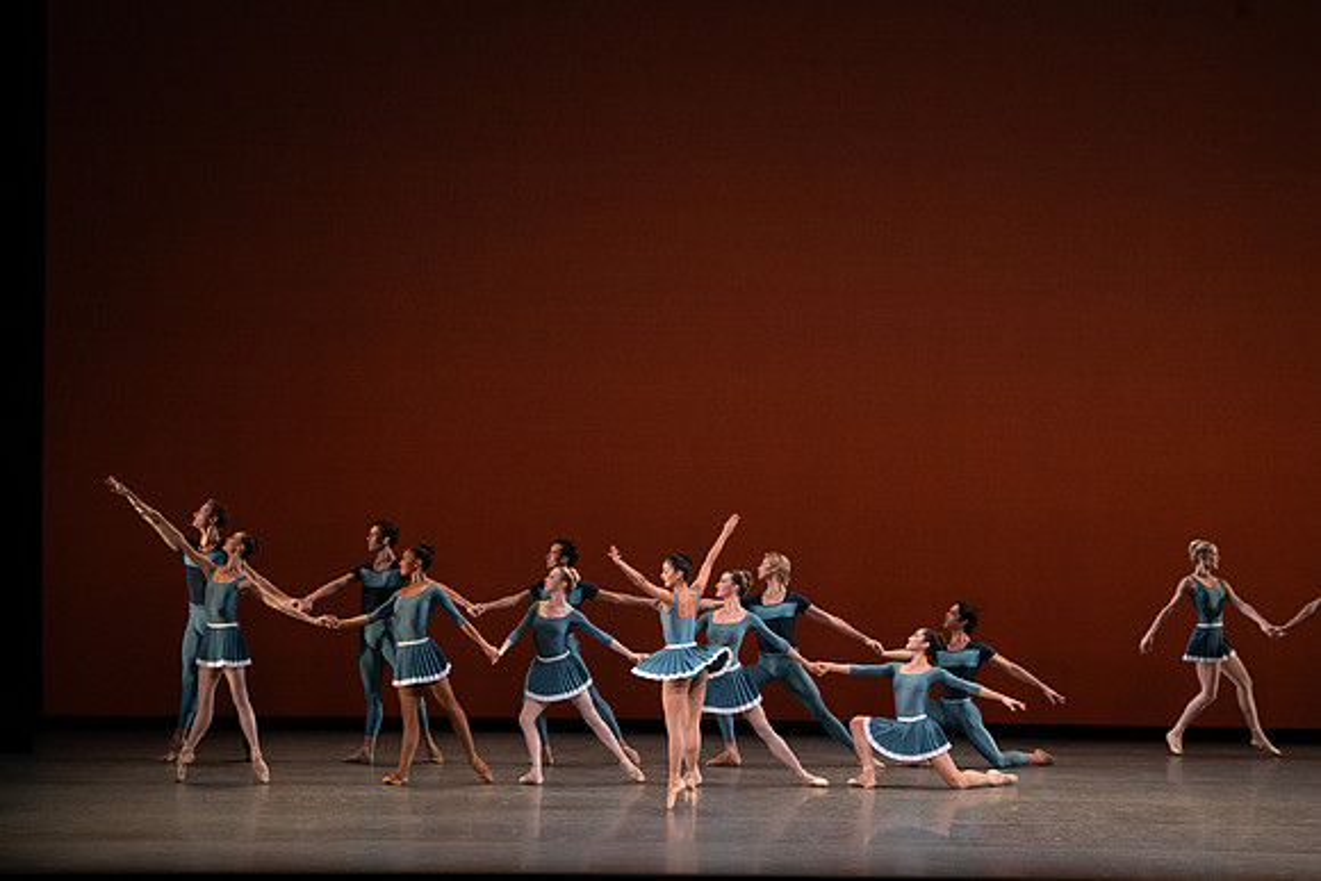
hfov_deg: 13.5
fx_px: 5579
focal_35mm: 152
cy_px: 440
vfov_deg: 9.0
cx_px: 660
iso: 5000
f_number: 9
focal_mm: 152
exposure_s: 1/400
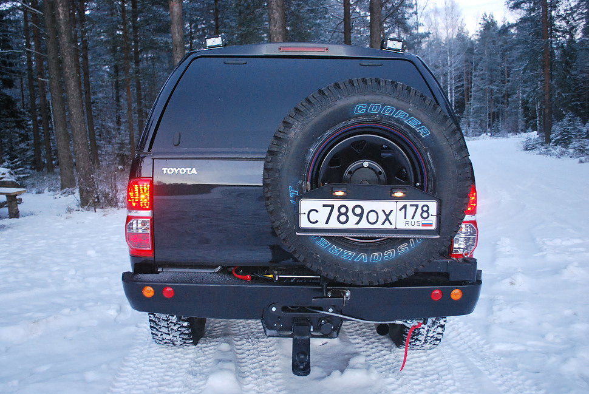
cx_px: 294
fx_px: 540
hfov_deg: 57.2
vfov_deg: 40.1
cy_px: 197
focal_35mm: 33
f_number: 4
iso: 1000
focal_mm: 22
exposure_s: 1/30
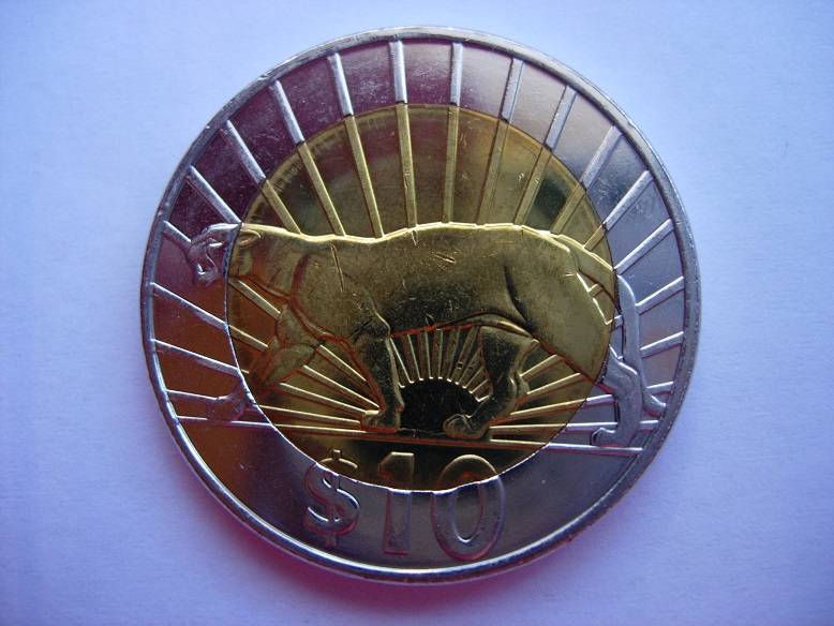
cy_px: 313
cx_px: 417
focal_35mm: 38
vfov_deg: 37.7
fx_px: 916
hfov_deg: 49.0
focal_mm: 7.8
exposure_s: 1/32
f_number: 2.8
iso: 154
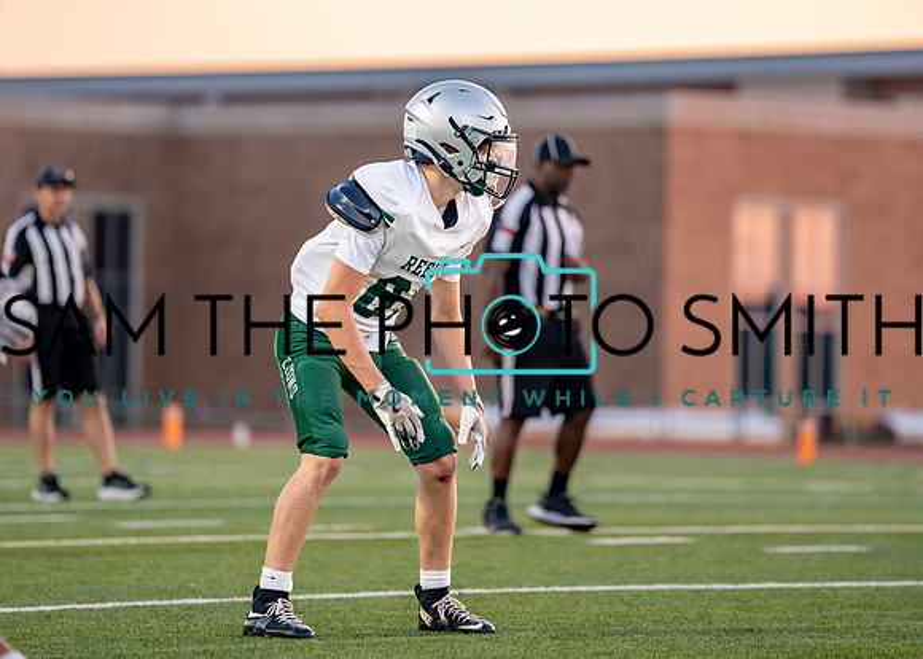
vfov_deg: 5.9
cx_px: 450
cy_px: 275
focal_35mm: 246
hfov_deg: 8.2
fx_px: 6445
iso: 1000
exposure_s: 1/1250
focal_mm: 200
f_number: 2.8
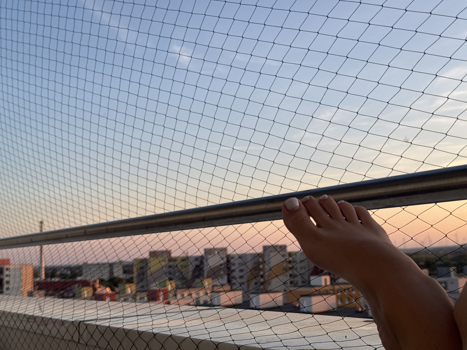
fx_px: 648
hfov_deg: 39.7
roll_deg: +2.8
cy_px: 175
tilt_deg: +6.6
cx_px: 234
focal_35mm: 48
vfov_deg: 30.3
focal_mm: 6.76
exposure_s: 1/549
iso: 64
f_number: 1.78
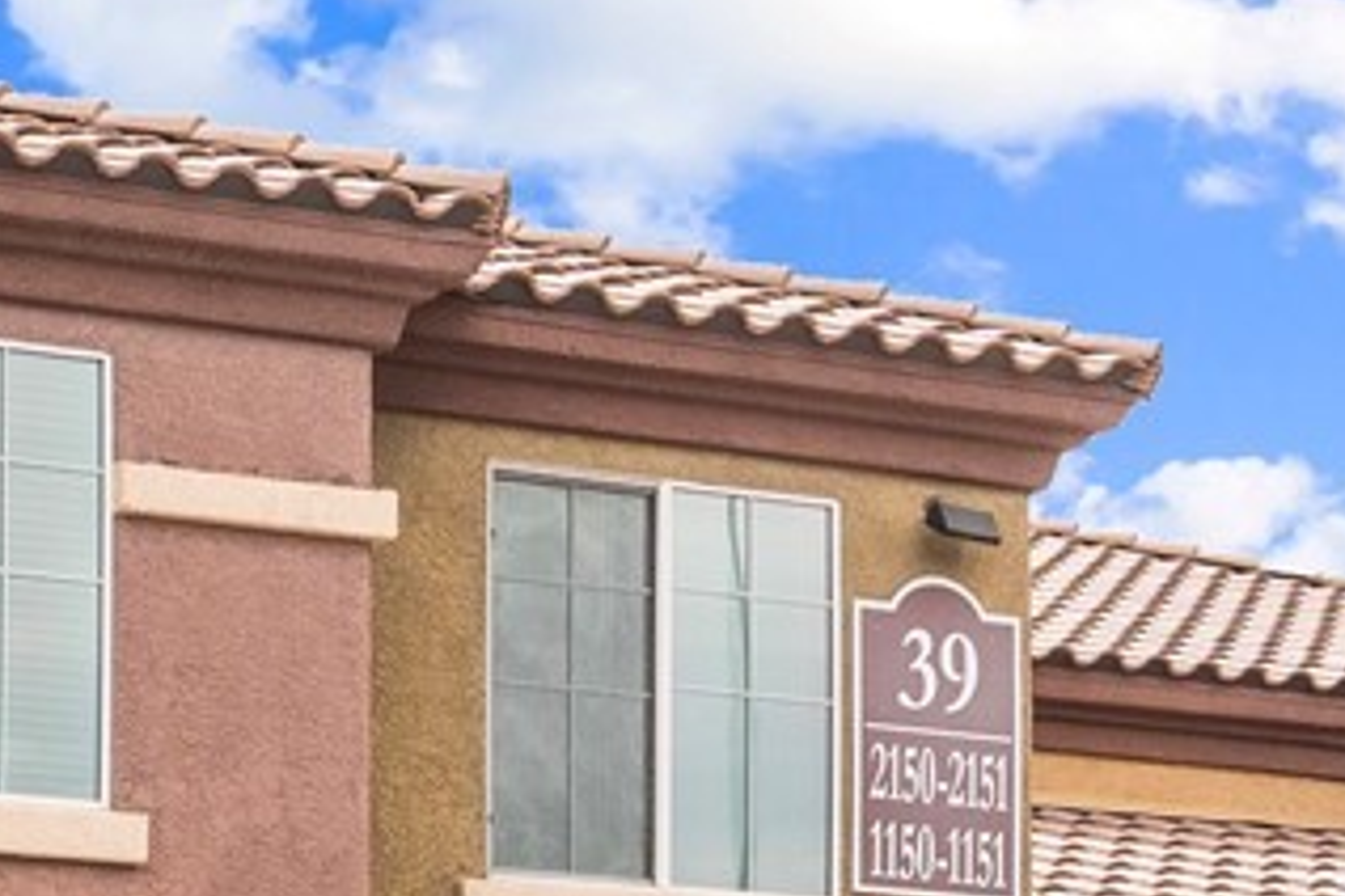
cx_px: -330
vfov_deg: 11.2
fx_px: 4334
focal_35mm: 116
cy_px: 1483
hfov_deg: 16.8
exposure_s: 1/8000
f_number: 8
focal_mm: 23
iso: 400
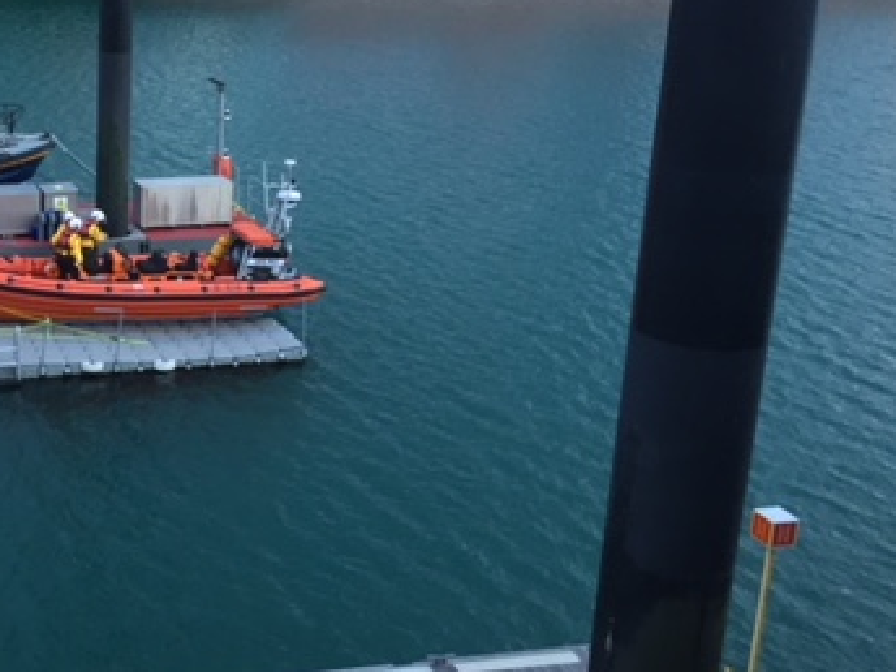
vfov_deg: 26.9
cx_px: 117
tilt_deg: -16.0
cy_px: 234
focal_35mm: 54
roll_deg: -1.9
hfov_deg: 33.9
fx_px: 1398
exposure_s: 1/33
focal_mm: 4.15
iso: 100
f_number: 2.2
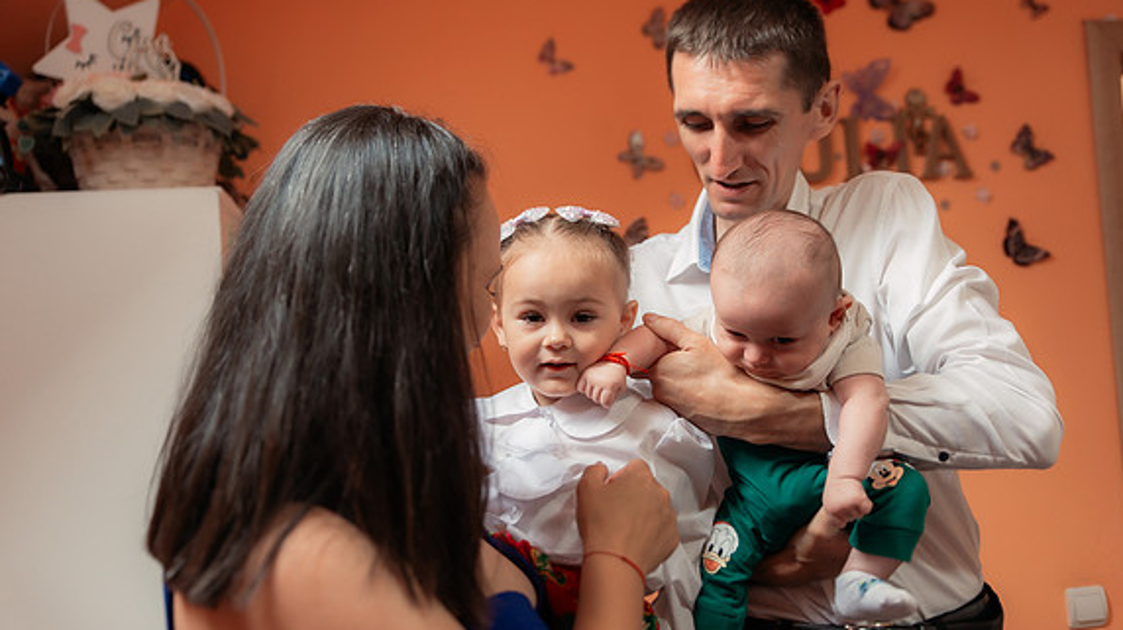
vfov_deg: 34.6
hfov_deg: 58.1
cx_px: 567
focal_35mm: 34
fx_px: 1012
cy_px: 306
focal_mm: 32
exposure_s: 1/125
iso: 1000
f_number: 2.8
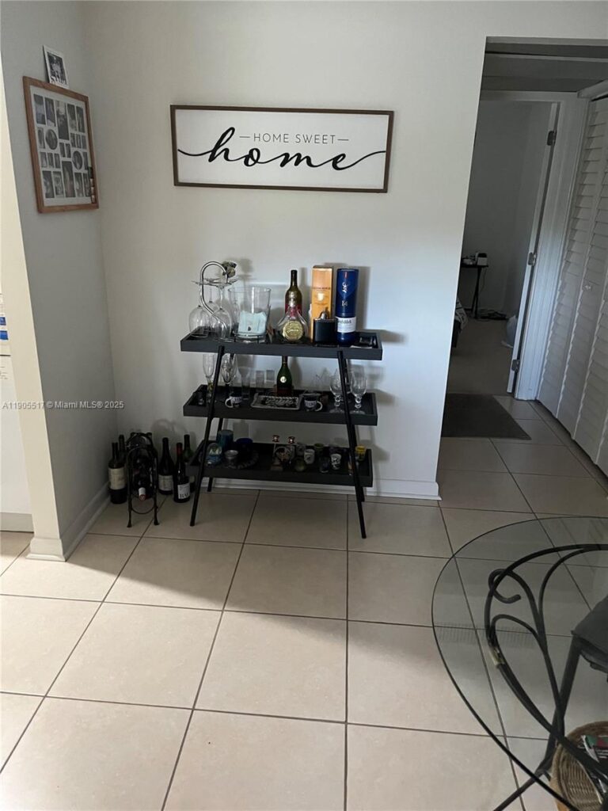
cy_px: 406
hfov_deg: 53.1
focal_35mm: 26
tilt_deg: -21.4
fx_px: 609
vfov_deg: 67.3
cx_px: 304
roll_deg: -1.5
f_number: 1.6
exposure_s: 1/40
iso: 500
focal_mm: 5.1
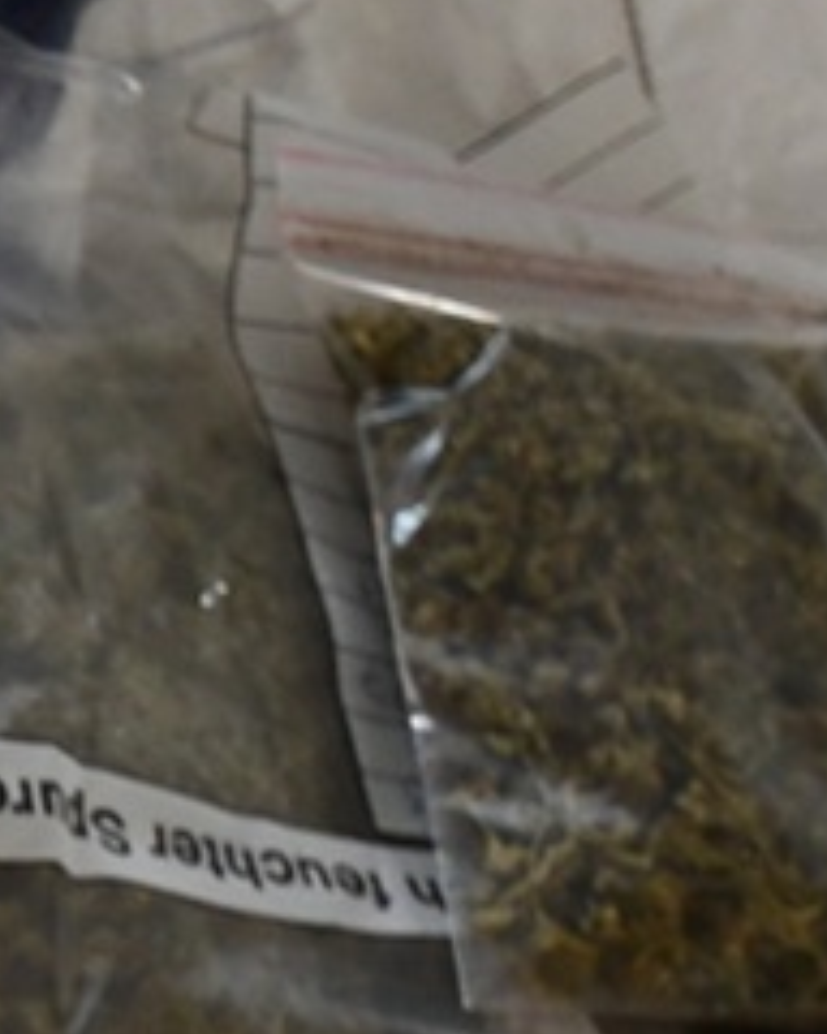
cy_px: 1200
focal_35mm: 176
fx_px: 5385
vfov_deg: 10.8
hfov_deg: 8.1
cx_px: -1161
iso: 800
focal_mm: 20
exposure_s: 1/125
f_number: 4.5
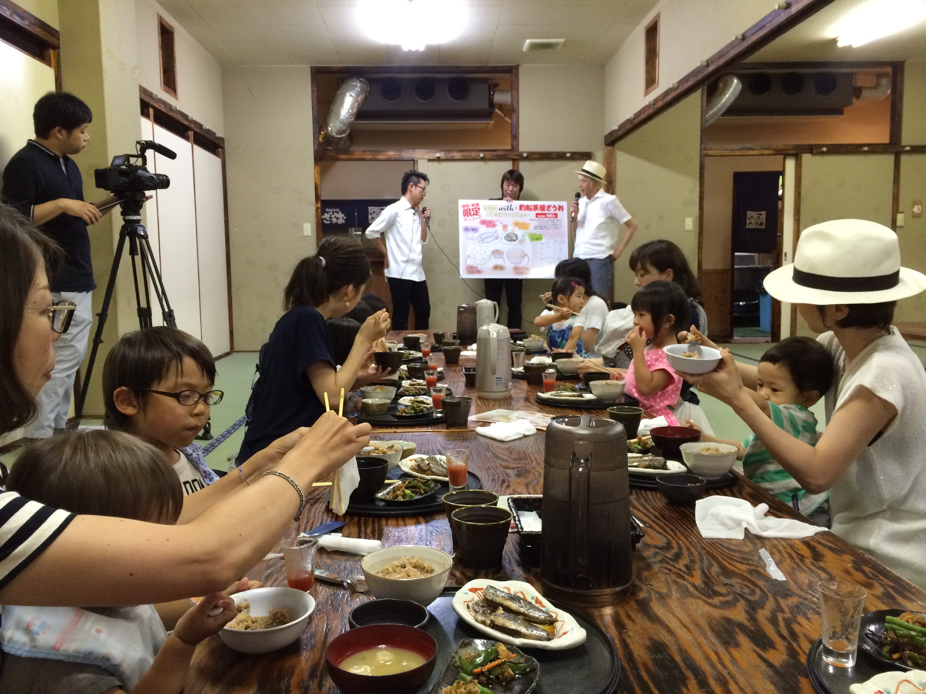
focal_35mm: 29
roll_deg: +1.0
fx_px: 776
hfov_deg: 61.7
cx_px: 463
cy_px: 347
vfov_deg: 48.2
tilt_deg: -6.0
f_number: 2.2
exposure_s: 1/30
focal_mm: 4.15
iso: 200
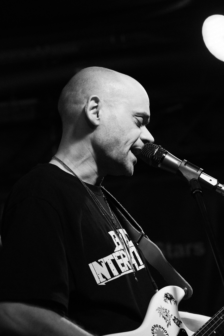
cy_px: 168
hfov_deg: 12.1
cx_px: 112
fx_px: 1055
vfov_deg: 18.1
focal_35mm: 113
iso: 640
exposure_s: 1/180
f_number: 3.2
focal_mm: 75
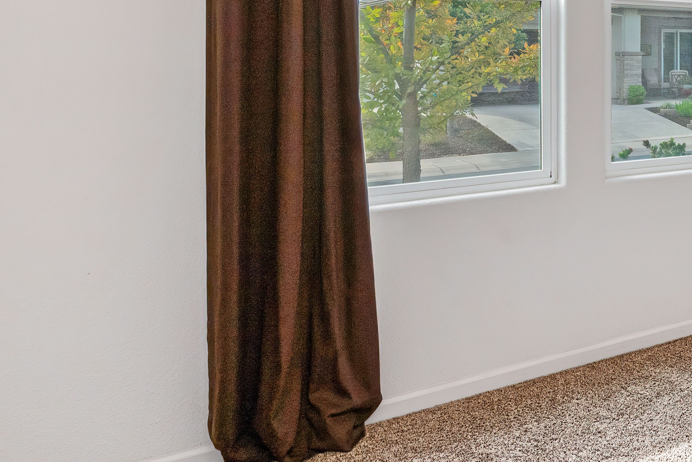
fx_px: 827
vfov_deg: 30.1
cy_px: 62
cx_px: 818
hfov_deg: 36.0
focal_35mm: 43
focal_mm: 15
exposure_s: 1/200
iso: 640
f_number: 10
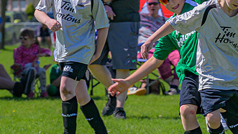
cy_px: 85
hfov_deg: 5.1
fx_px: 2663
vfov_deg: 2.9
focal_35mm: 422
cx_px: 250
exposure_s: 1/500
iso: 280
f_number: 6.3
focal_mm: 120
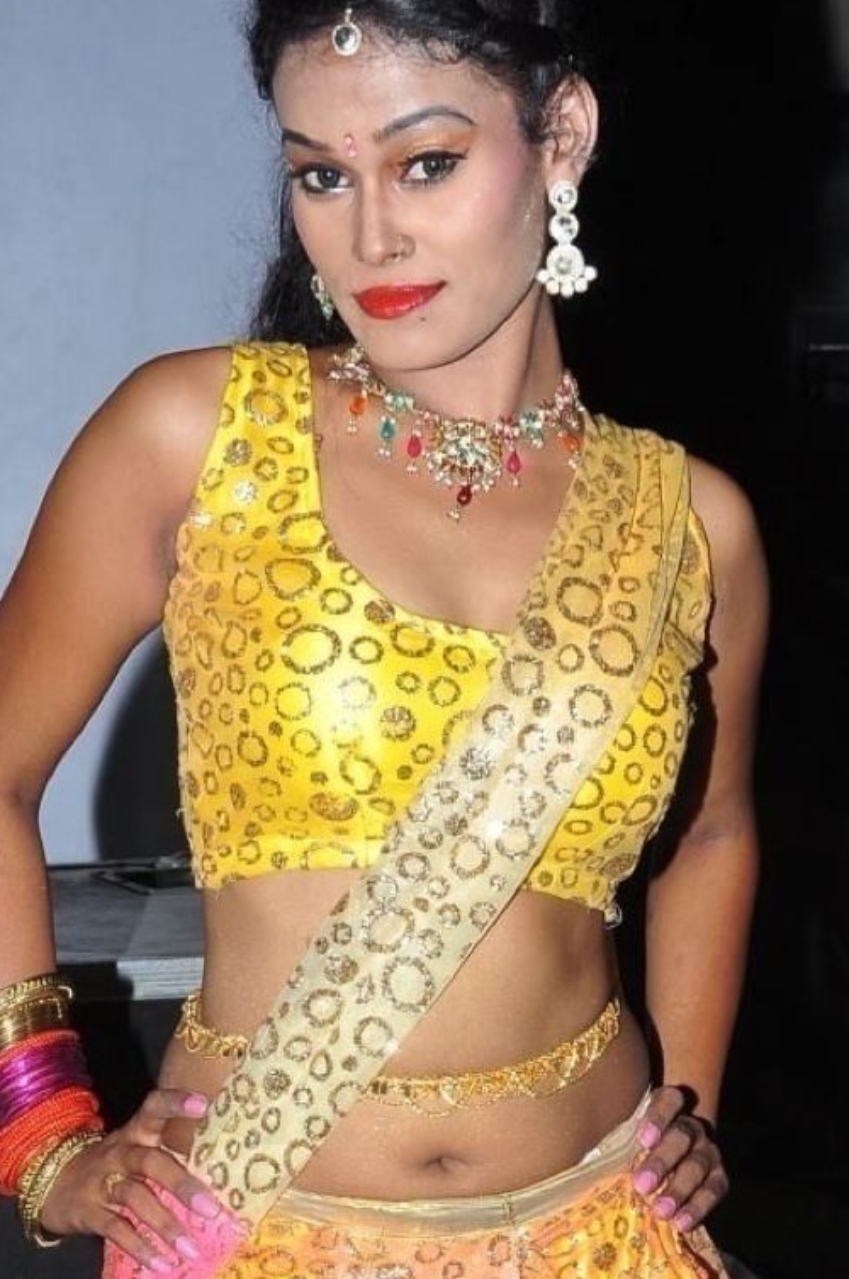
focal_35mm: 108
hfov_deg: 12.6
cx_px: 470
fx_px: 3831
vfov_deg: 18.5
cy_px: 1281
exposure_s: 1/125
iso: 400
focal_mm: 30
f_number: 10
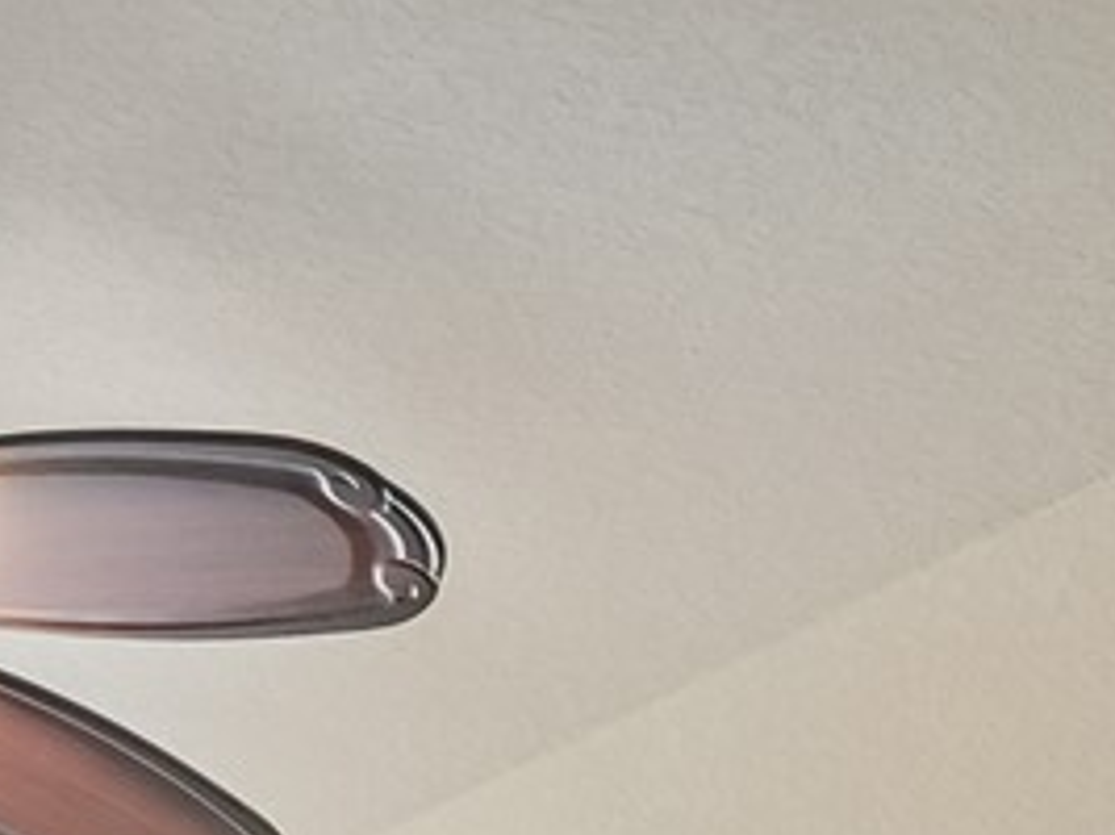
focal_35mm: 125
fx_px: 4025
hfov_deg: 15.0
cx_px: 1474
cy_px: 2576
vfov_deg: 9.2
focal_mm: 16
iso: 800
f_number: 8
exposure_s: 1/40
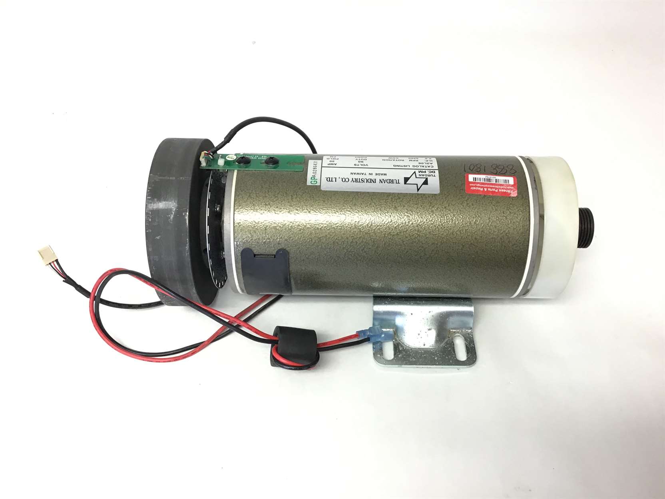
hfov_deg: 58.4
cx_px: 332
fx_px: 596
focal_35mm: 31
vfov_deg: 45.4
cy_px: 250
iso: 40
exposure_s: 1/30
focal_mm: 3.3
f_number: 2.4
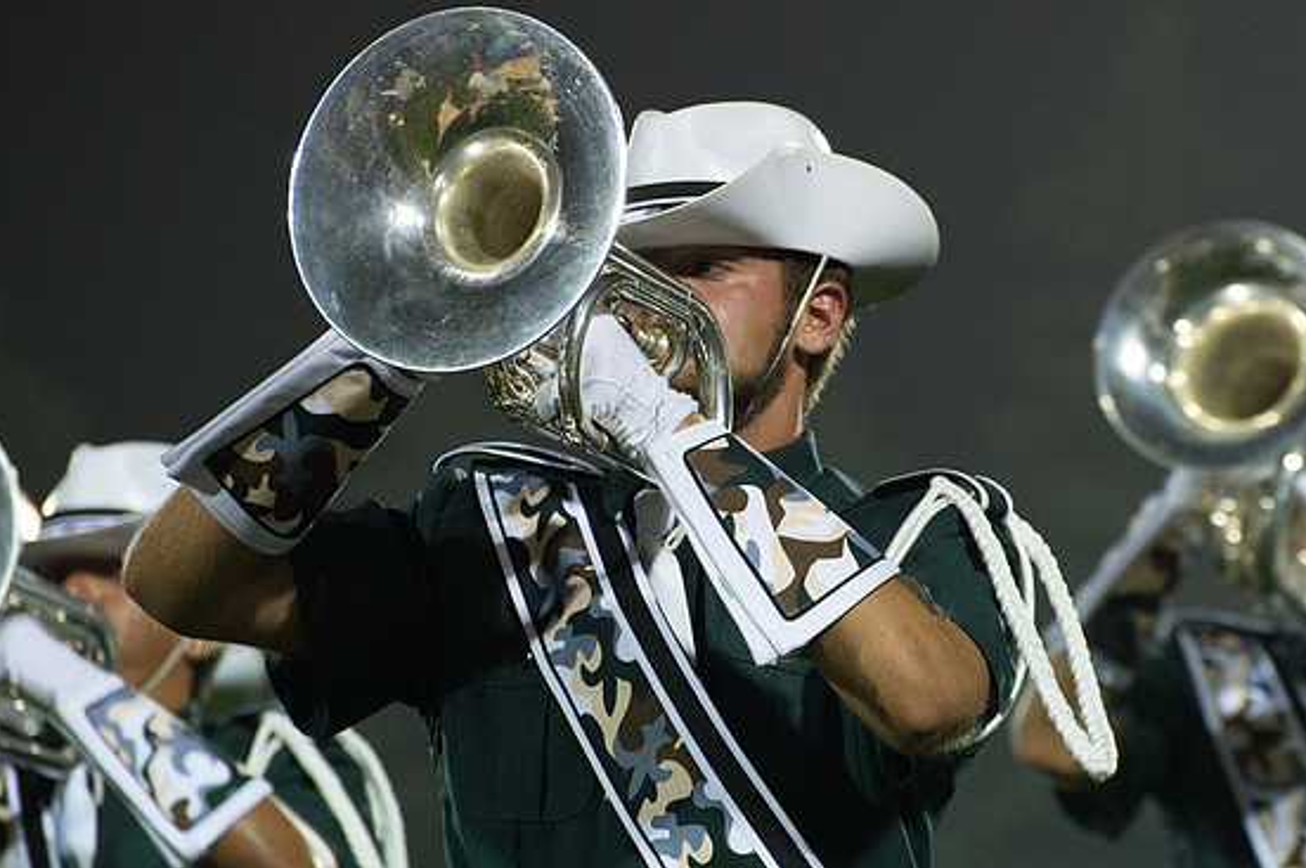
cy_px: 365
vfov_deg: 4.4
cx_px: 810
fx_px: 11308
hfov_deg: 6.6
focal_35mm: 312
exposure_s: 1/160
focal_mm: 180
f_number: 5
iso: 4500
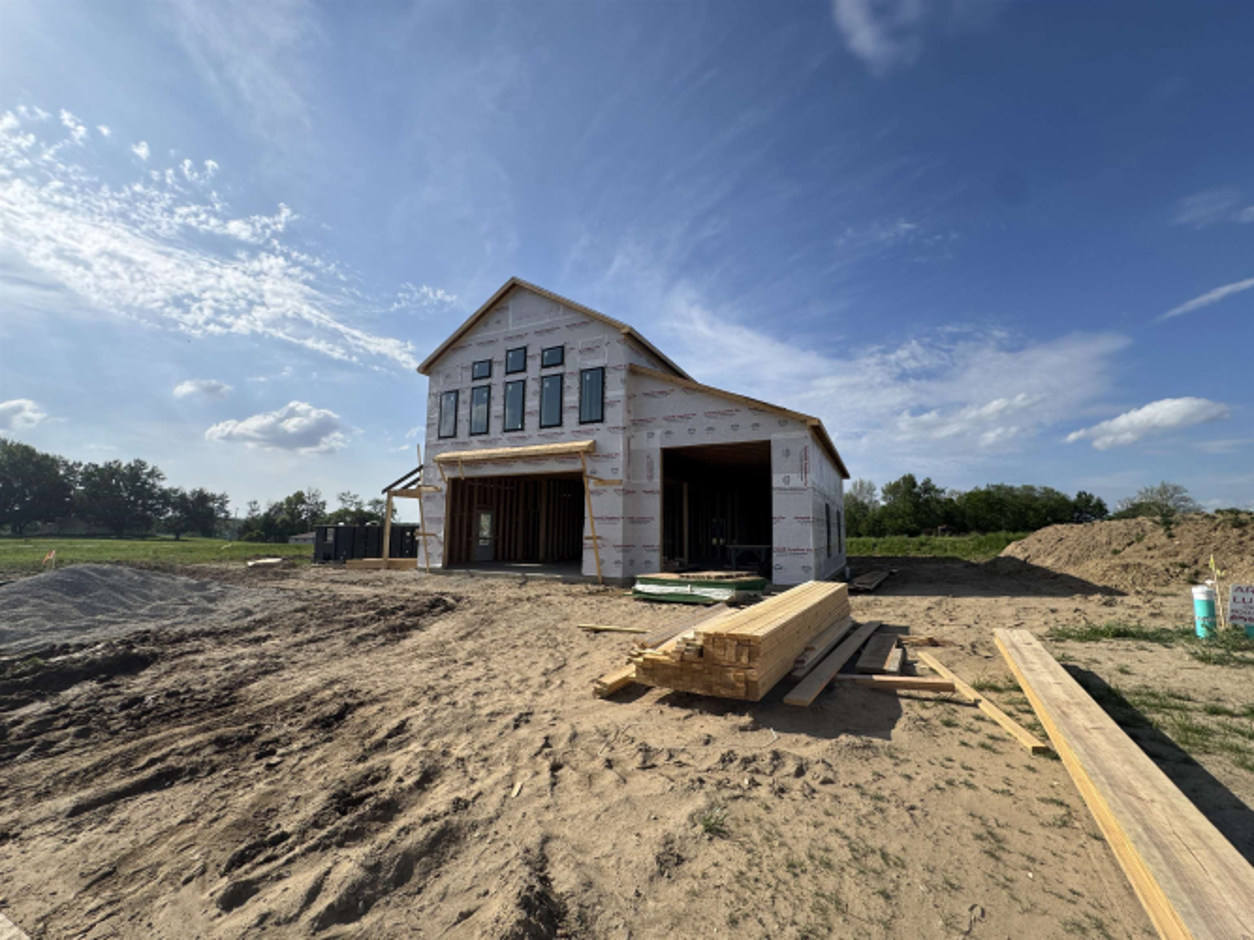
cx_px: 627
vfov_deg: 85.7
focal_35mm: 14
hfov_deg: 102.1
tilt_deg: +10.8
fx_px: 507
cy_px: 470
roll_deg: -1.0
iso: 40
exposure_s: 1/2415
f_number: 2.2
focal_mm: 2.22
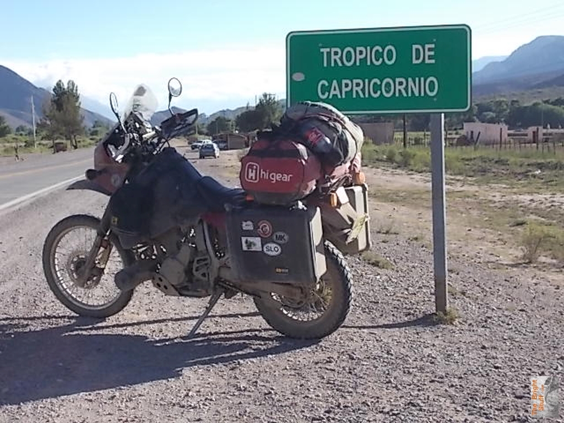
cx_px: 282
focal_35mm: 66
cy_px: 212
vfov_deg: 22.3
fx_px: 1075
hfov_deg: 29.4
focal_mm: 11.8
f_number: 5.3
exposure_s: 1/250
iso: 80
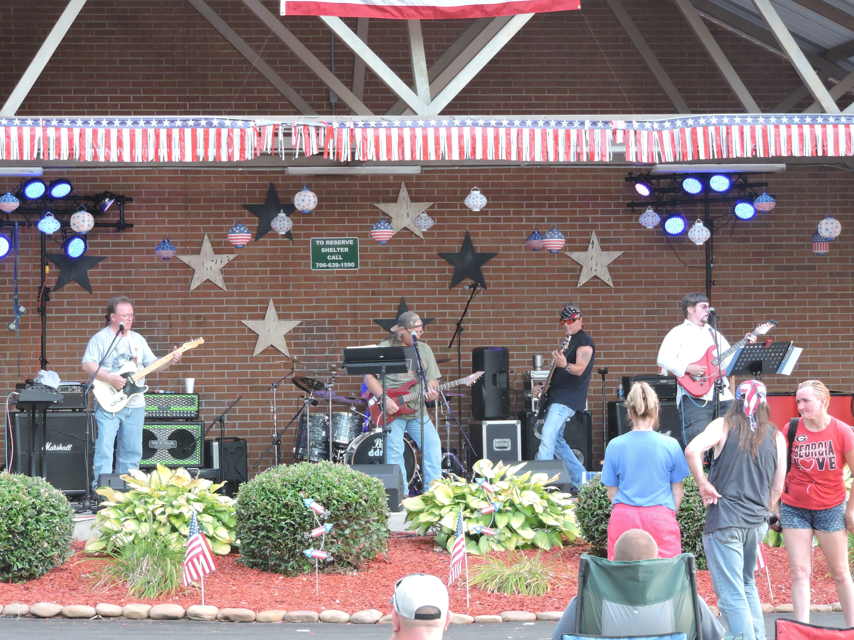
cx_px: 427
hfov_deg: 12.7
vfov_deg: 9.6
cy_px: 320
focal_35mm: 155
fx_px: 3824
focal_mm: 27.6
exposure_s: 1/80
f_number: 4.4
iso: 800
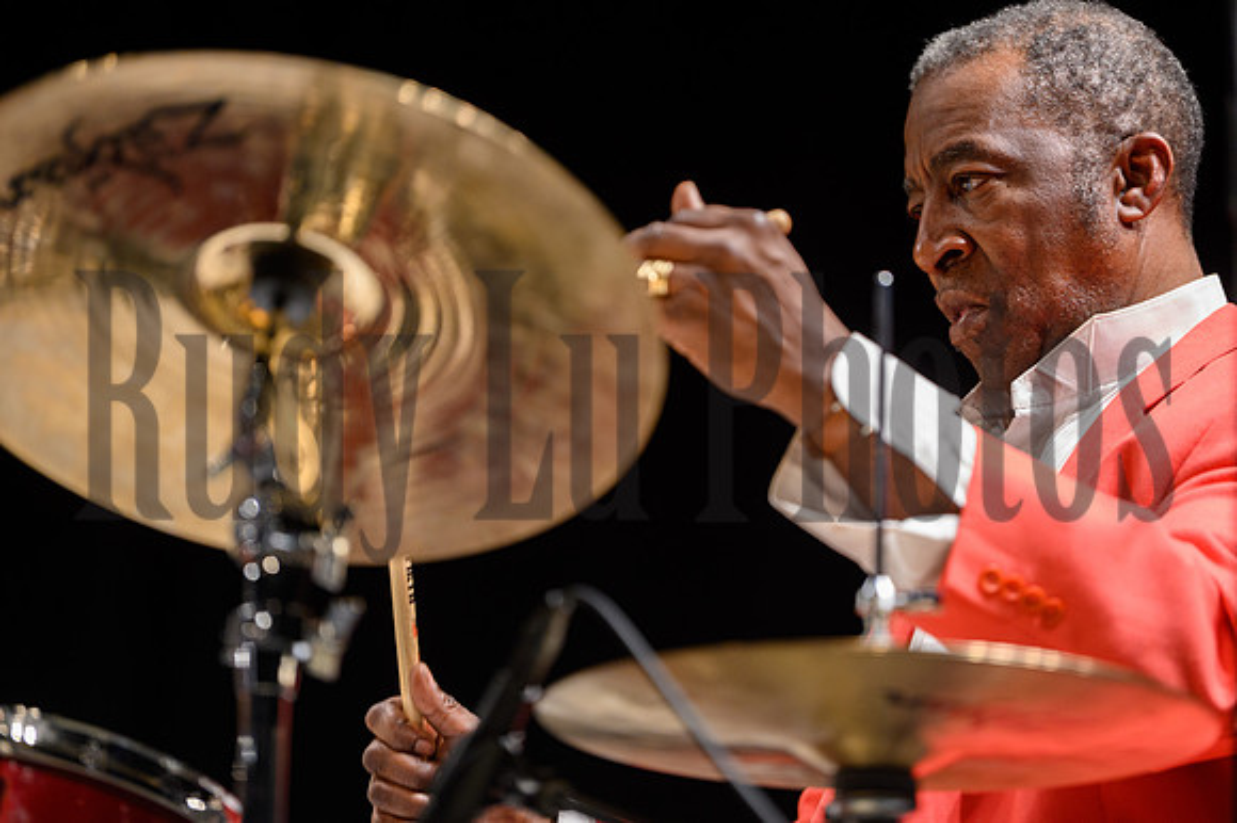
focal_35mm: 187
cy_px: 427
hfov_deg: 11.0
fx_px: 6417
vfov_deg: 7.3
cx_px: 640
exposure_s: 1/200
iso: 2200
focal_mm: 180
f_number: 2.8
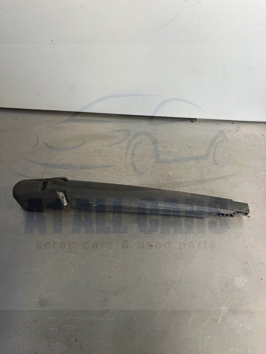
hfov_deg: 53.1
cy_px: 177
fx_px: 266
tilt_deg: -52.6
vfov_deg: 67.3
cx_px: 133
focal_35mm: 26
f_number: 1.6
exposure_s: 1/60
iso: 160
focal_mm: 5.1
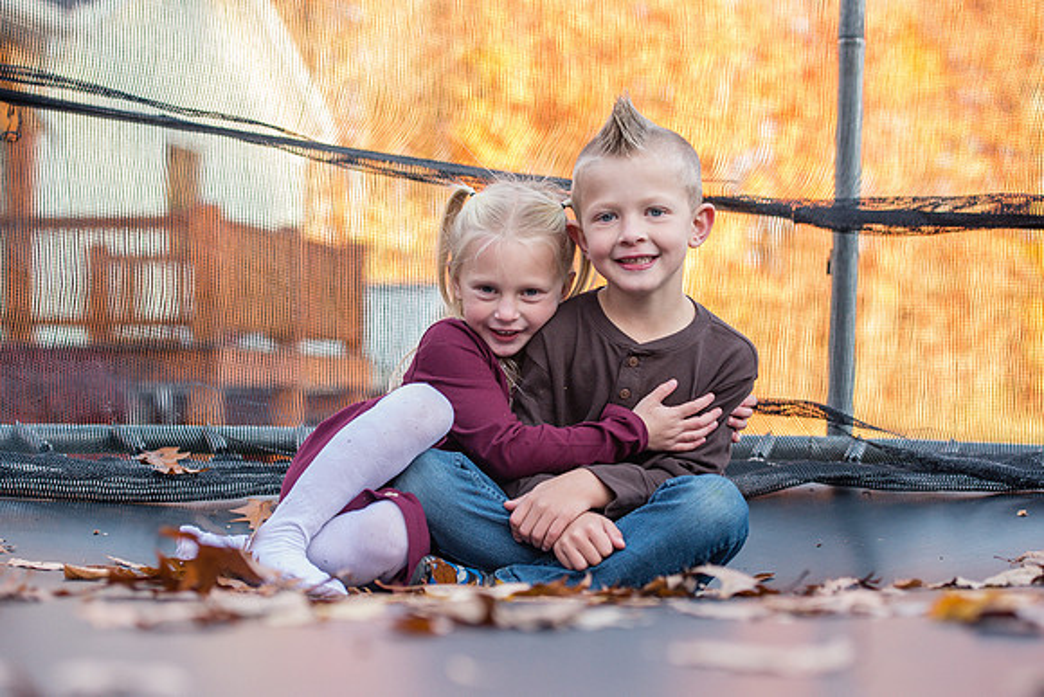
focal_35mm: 83
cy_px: 347
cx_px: 557
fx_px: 2394
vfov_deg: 16.6
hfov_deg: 24.6
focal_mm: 70
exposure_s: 1/250
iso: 800
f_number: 3.5
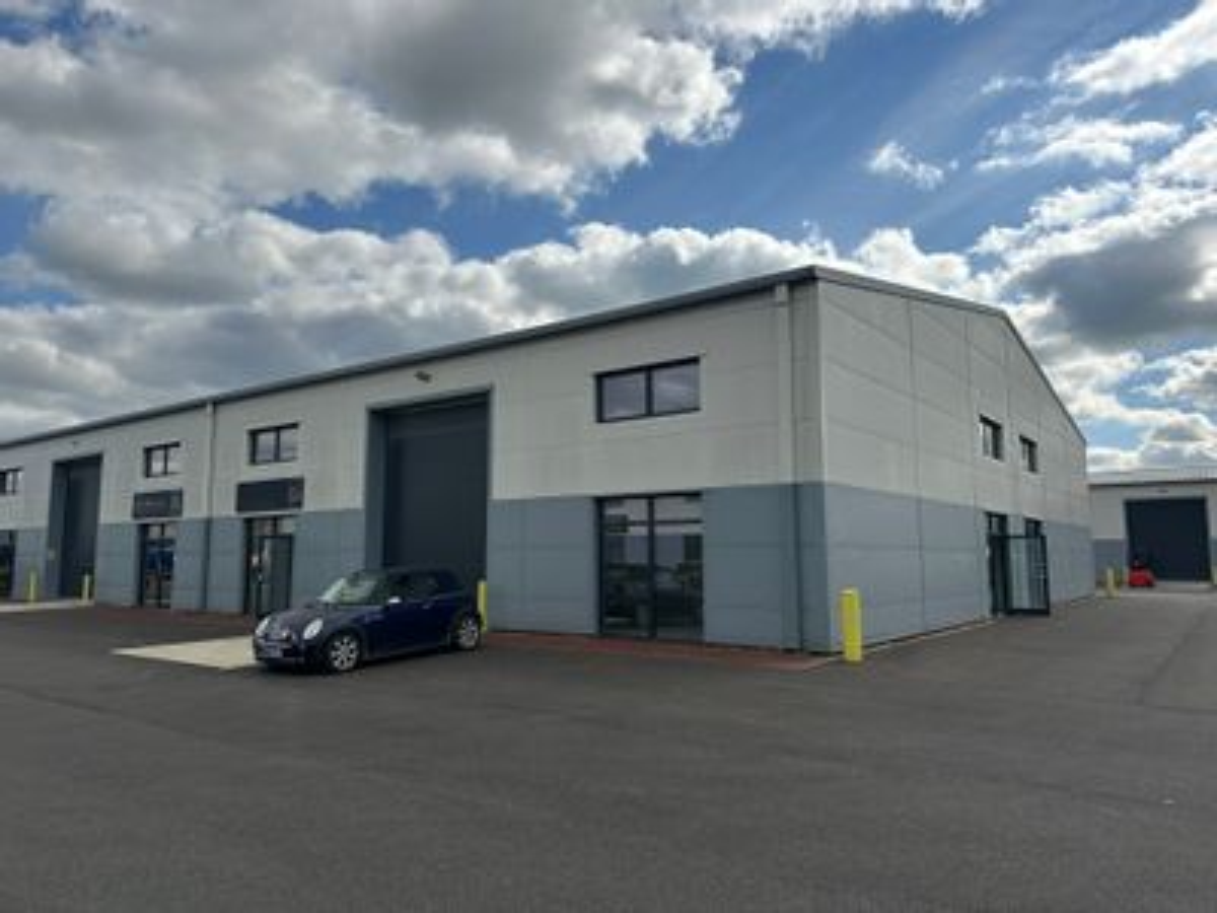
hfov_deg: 71.6
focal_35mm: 24
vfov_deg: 56.8
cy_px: 456
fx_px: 844
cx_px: 608
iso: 80
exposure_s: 1/7576
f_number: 1.78
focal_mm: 6.86
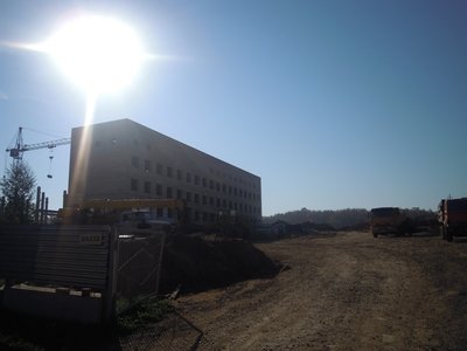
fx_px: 378
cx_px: 234
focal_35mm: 28
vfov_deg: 49.7
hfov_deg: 63.4
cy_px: 176
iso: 100
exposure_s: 1/800
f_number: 7.6
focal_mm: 5
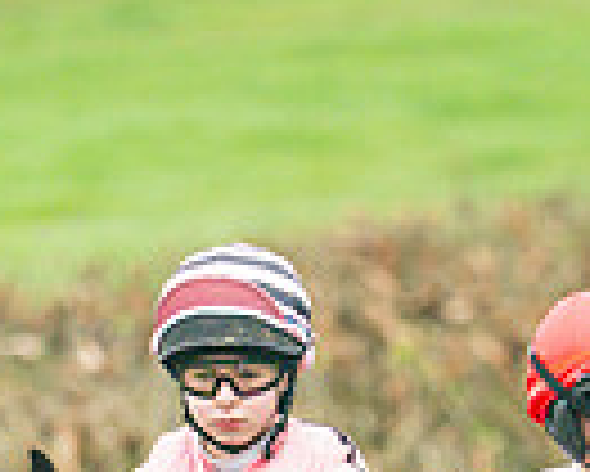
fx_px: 41310
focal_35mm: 2364
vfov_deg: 0.7
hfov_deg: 0.8
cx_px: 352
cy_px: 948
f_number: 4.5
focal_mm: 400
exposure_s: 1/500
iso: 400
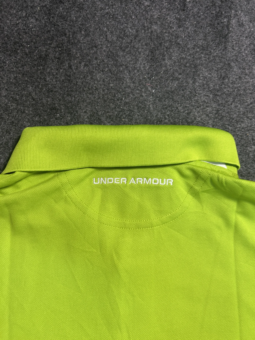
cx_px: 128
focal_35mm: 26
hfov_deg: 53.1
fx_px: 255
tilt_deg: -52.6
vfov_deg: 67.3
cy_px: 170
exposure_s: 1/50
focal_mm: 5.7
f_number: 1.5
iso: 80
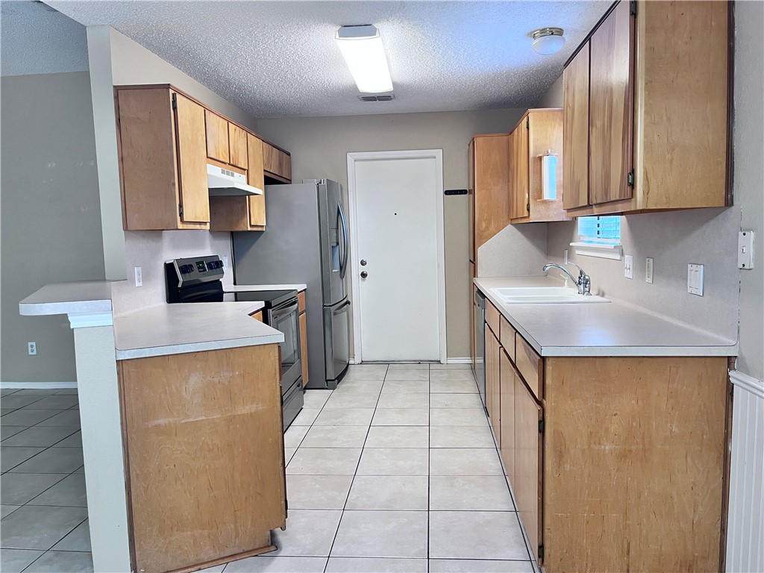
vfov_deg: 53.1
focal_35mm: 26
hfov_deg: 67.3
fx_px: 574
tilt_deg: -5.0
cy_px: 286
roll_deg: +1.9
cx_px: 382
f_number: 1.6
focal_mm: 5.1
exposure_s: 1/60
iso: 125
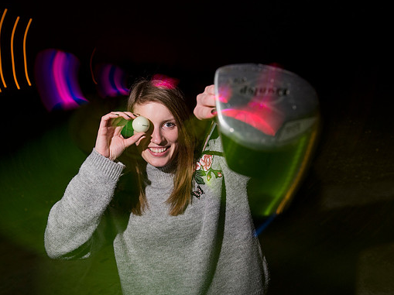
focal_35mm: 34
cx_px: 193
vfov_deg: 41.7
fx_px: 387
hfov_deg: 54.0
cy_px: 147
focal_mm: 31
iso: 1000
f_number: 5.6
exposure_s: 1/5
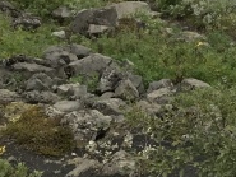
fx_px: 662
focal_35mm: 97
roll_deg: +0.0
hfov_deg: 17.9
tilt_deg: -7.3
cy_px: -122
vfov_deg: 13.9
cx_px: 364
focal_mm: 3.99
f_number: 1.8
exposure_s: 1/1126
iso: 20
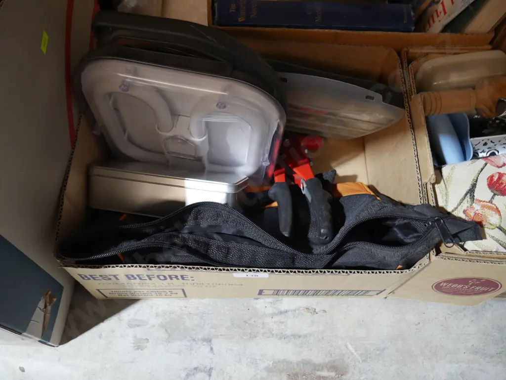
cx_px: 253
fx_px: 468
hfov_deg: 56.8
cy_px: 190
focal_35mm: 32
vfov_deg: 44.2
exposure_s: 1/60
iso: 1600
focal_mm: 16
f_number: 3.6
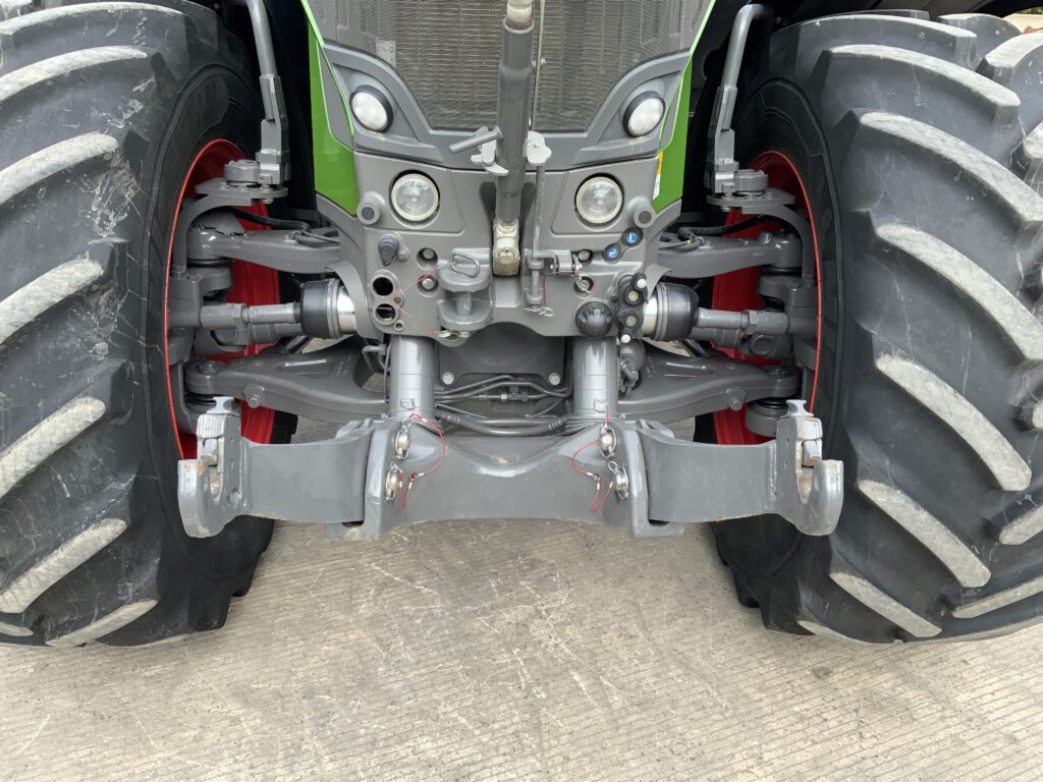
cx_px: 522
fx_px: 874
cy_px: 391
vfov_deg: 48.2
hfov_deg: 61.7
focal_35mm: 29
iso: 16
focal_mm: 3
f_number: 1.8
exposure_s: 1/324
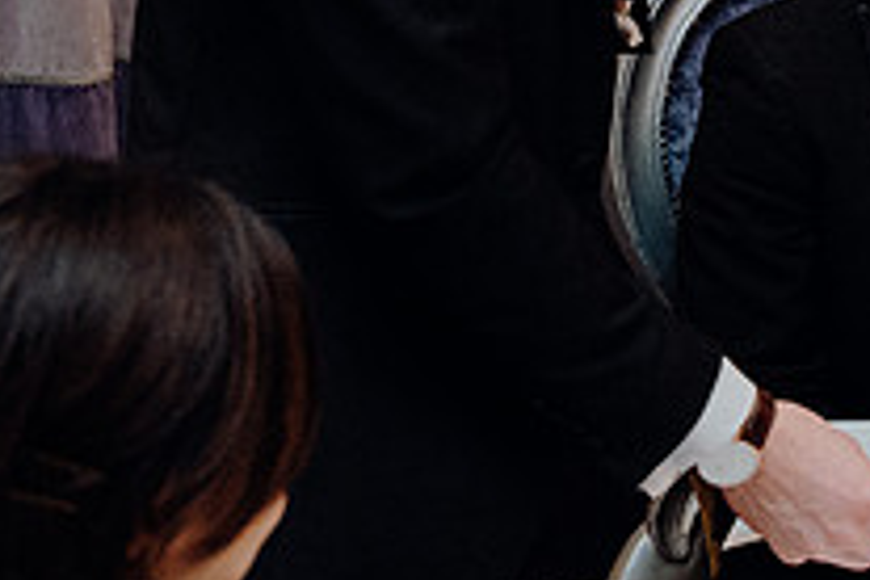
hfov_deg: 12.6
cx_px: 941
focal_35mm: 160
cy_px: -166
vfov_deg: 8.5
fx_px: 3866
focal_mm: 38
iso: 2500
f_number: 3.5
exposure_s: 1/160
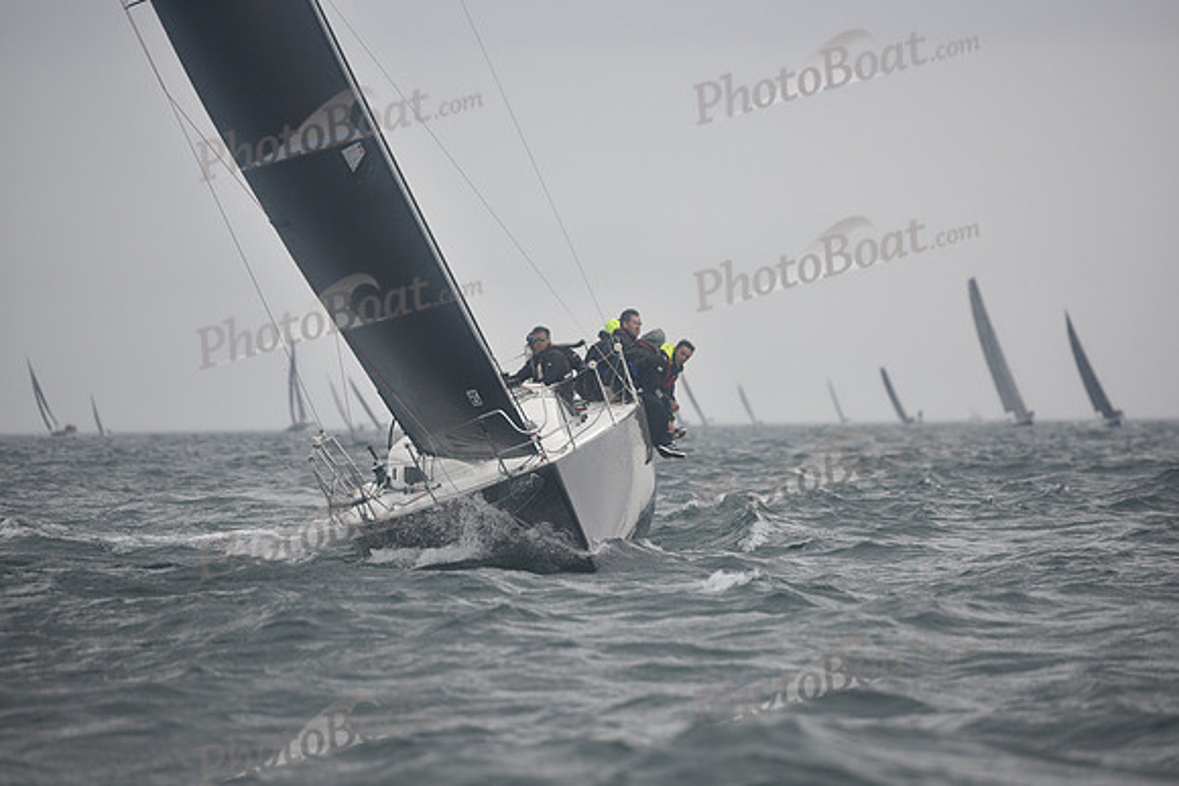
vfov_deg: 6.9
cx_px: 590
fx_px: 6551
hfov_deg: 10.3
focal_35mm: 200
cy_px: 393
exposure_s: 1/640
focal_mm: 200
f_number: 3.5
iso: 400
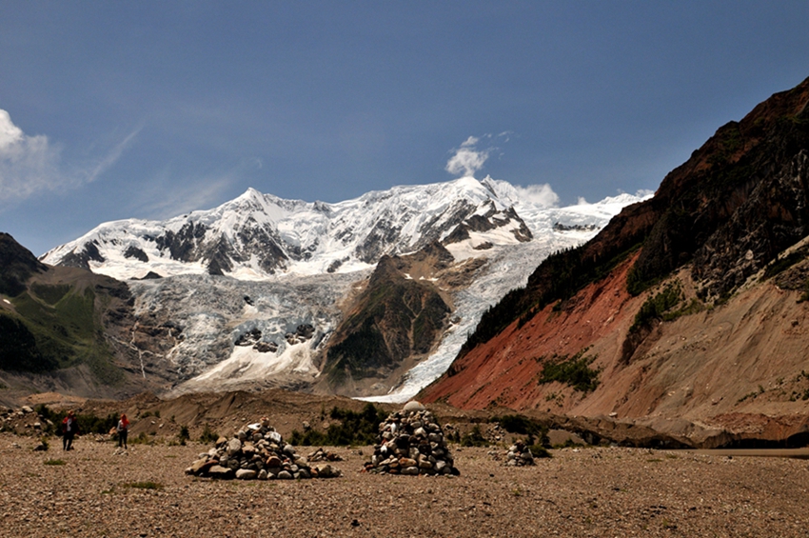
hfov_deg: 53.2
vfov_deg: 36.8
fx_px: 808
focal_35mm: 36
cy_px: 269
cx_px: 404
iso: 320
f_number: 9
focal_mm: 24
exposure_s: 1/500
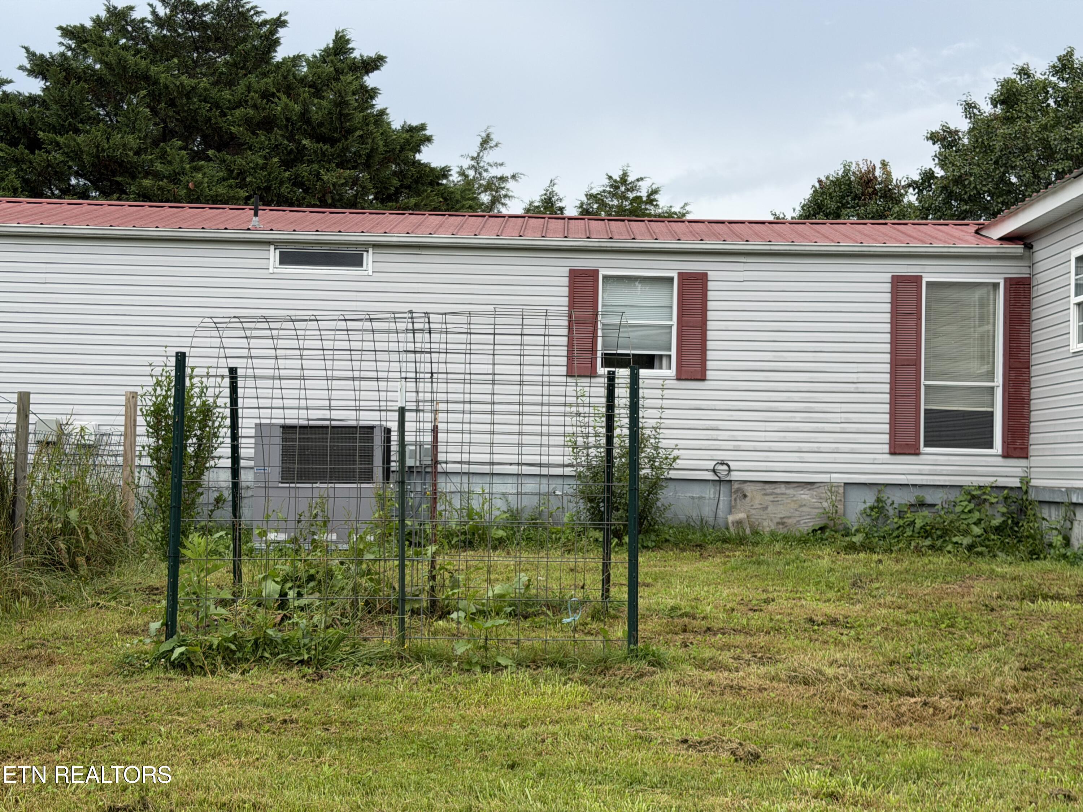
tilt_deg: +5.6
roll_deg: -0.8
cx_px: 542
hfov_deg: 39.7
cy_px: 406
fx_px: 1502
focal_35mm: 48
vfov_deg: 30.3
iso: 64
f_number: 1.78
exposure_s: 1/2976
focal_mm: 6.76
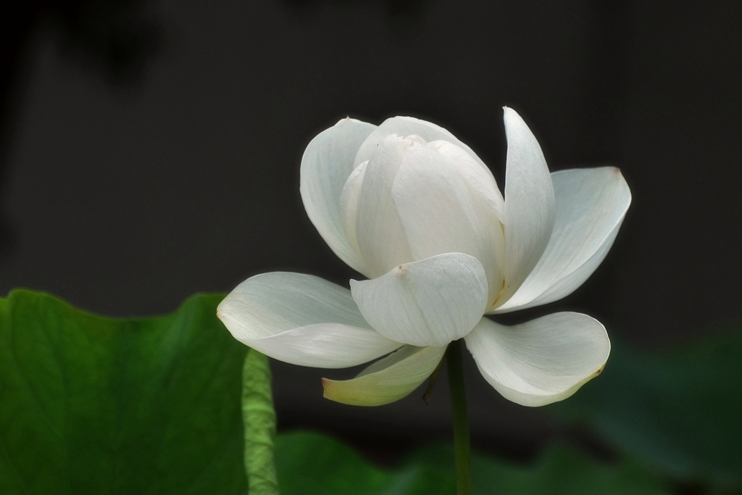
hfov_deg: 8.3
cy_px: 248
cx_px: 371
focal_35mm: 248
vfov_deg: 5.6
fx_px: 5102
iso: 200
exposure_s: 1/1250
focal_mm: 165
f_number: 5
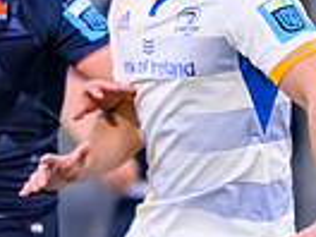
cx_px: -290
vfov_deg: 0.6
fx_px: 21662
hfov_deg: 0.8
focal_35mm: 2373
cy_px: 286
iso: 4000
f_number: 4
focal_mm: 560
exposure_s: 1/1250
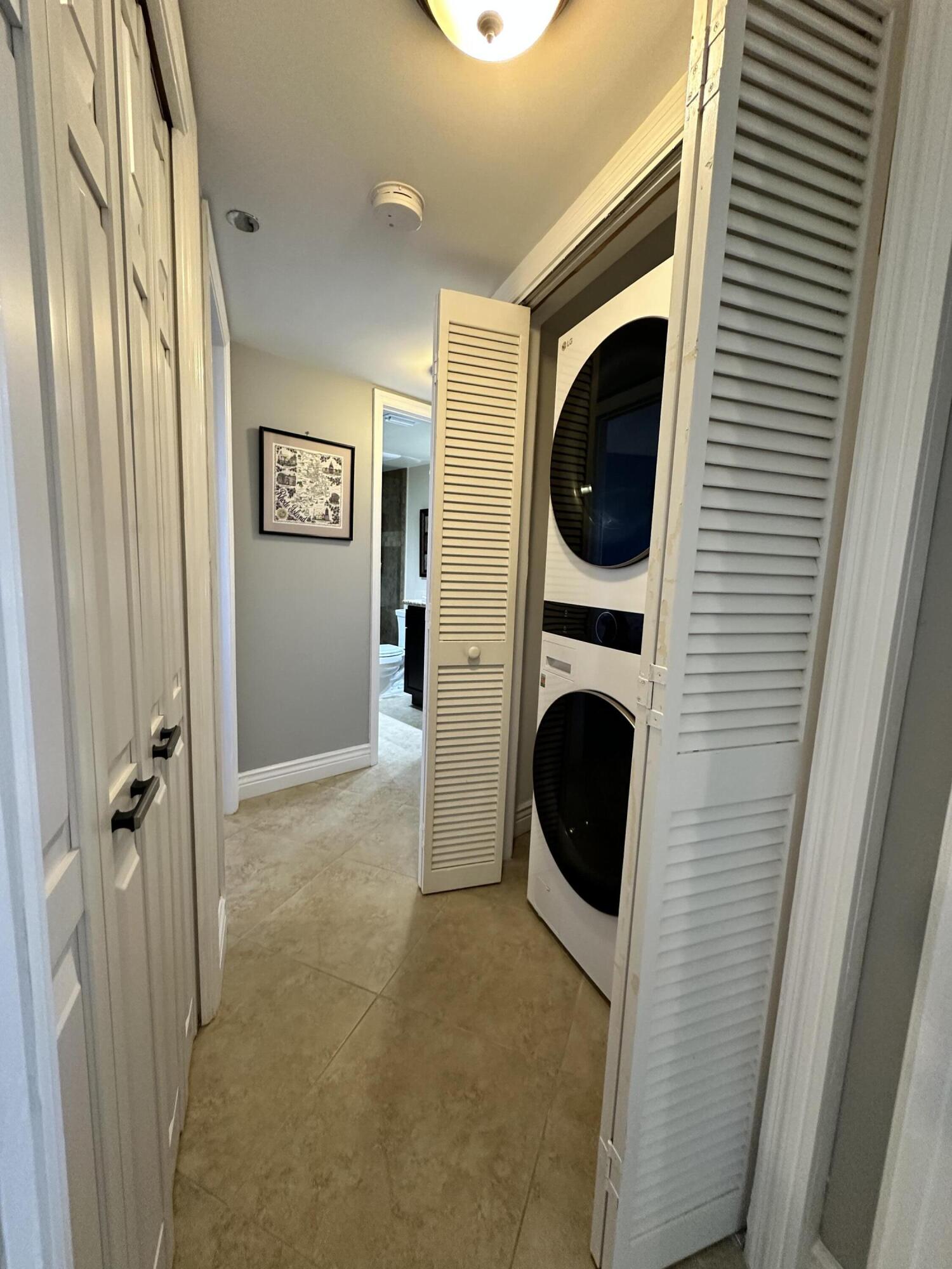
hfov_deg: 85.7
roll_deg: -3.1
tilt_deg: -7.6
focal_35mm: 14
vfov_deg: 102.1
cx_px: 476
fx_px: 513
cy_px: 634
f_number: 2.2
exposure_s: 1/60
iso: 320
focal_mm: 2.22
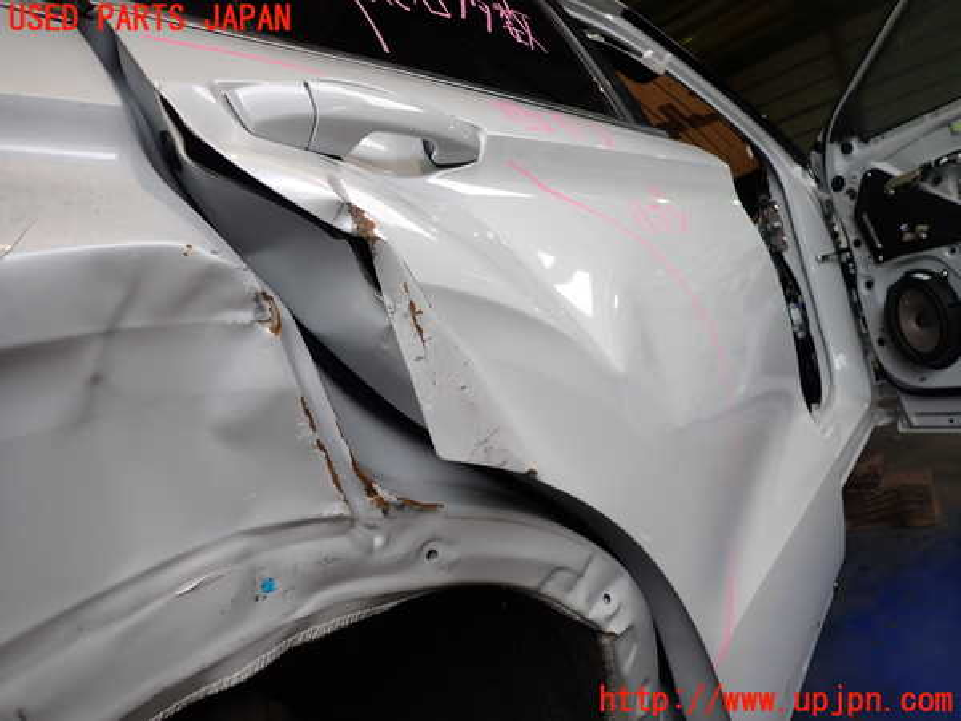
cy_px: 360
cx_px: 480
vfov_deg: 54.9
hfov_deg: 69.4
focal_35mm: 25
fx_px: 694
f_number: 2
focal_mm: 4.5
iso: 125
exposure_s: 1/125
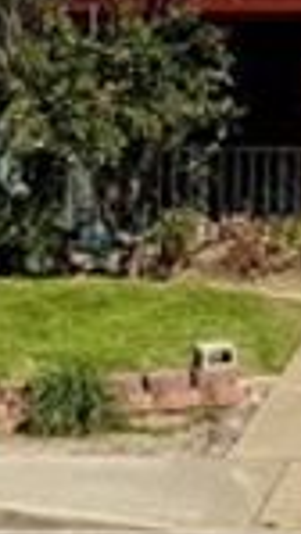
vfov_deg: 18.9
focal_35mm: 104
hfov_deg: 11.7
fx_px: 1473
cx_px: 104
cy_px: -174
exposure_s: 1/6711
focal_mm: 6.76
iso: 80
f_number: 1.78
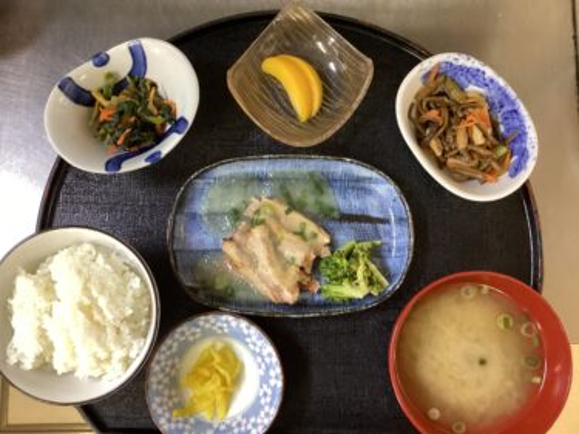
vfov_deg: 45.4
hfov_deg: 58.4
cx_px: 290
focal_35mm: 31
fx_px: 518
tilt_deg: -84.1
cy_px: 217
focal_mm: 3.3
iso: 250
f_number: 2.4
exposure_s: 1/33
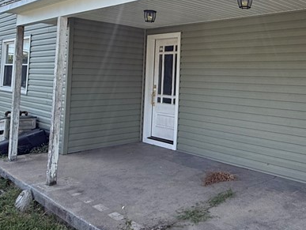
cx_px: 236
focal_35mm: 37
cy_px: 61
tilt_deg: +5.7
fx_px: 327
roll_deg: -3.4
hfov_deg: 47.8
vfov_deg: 37.9
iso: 50
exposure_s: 1/770
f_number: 2.2
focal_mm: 2.22
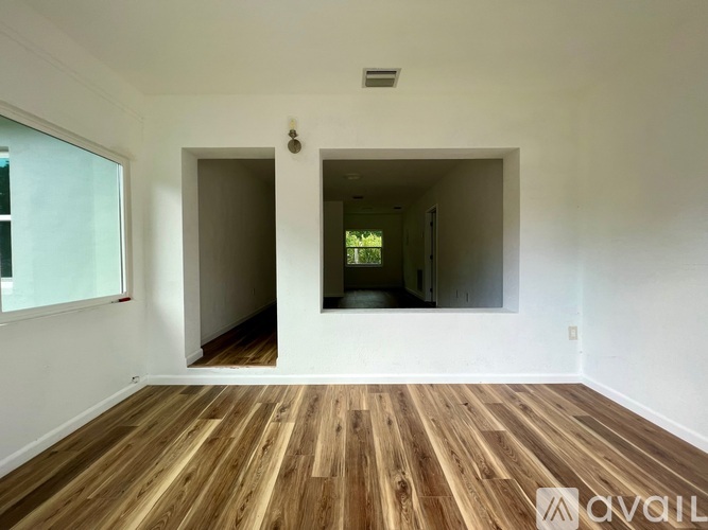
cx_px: 354
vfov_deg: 89.9
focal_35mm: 13
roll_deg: +0.1
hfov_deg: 106.2
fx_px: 266
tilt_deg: -1.4
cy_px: 265
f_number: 1.8
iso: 50
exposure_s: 1/99
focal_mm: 1.57
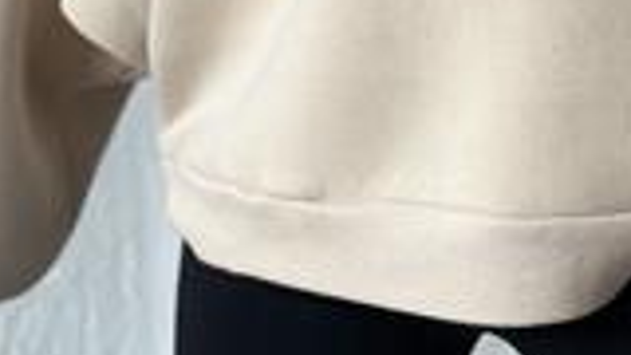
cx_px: 521
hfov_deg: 15.3
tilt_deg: +1.8
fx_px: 2326
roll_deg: +0.0
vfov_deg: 8.5
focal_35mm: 139
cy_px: -225
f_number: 1.78
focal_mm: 6.86
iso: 64
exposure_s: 1/135
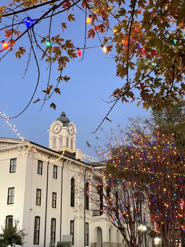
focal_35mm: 52
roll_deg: +2.3
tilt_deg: +19.8
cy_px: 124
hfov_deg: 28.0
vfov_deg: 36.8
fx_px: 371
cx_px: 92
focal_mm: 6
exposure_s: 1/60
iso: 200
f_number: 2
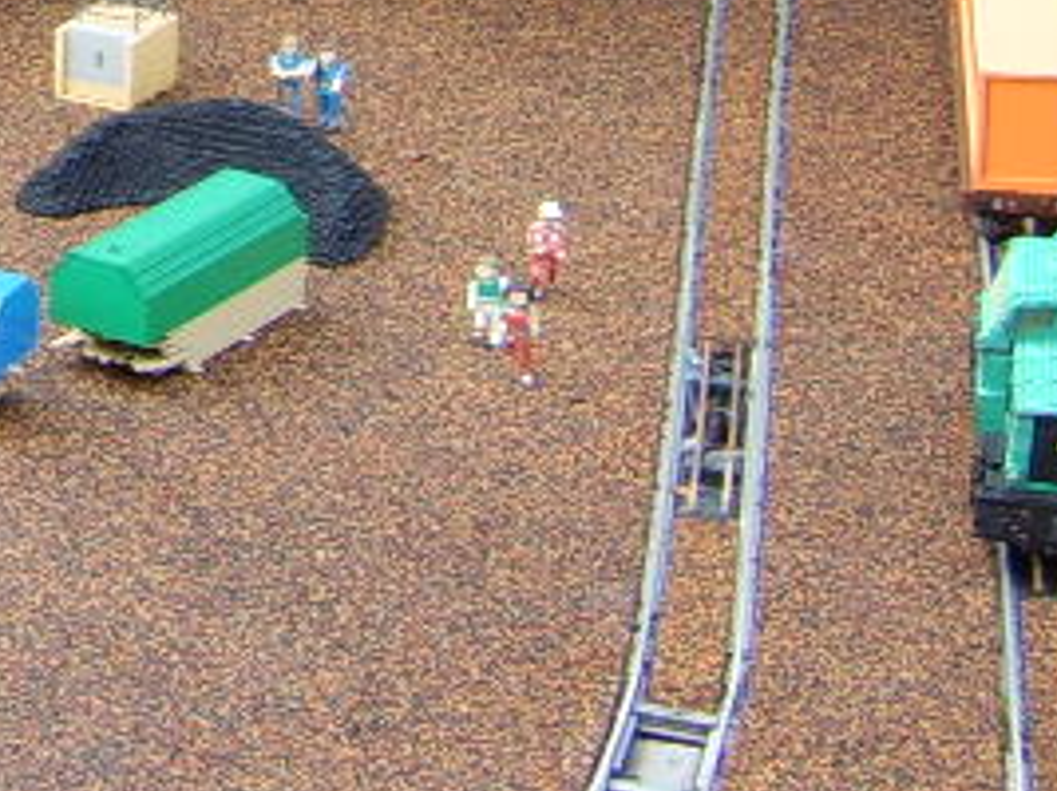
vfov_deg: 11.6
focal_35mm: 119
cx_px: -530
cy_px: -601
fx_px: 3632
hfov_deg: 15.3
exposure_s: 1/78
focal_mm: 8.13
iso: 50
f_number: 4
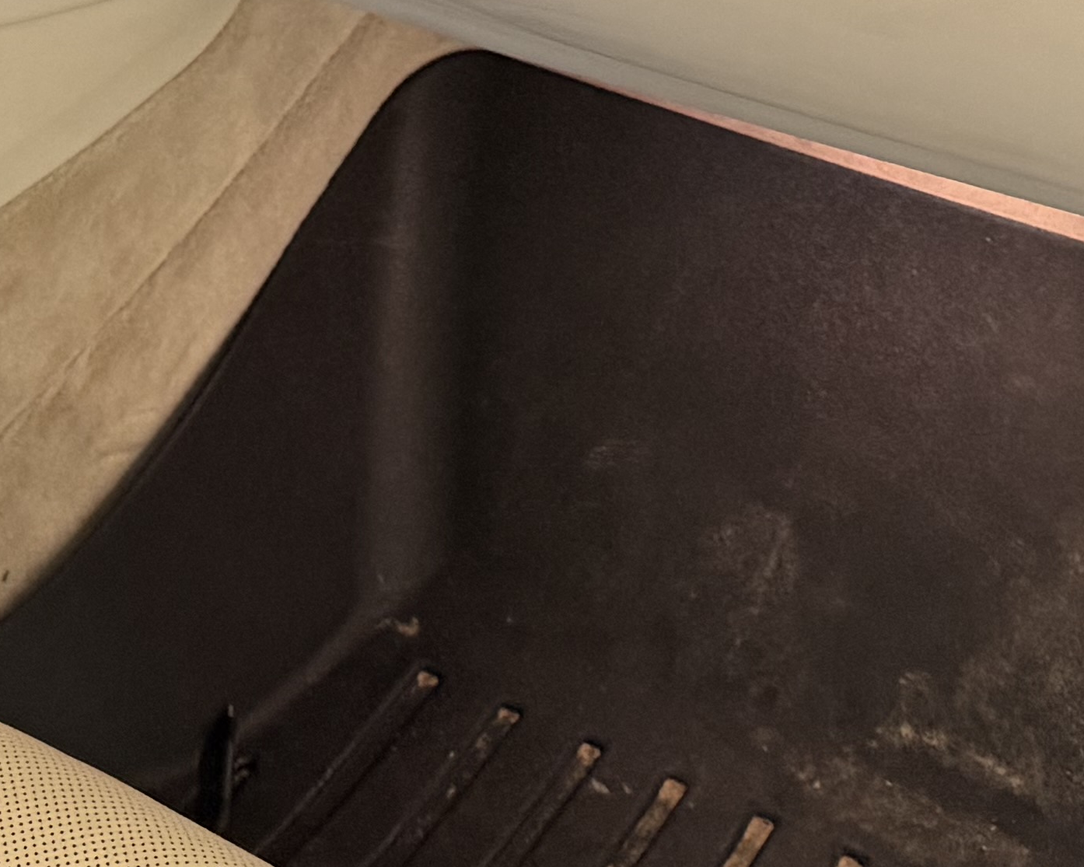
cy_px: -496
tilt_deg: -23.6
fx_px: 3080
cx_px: 110
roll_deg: +5.2
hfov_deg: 19.6
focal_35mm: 96
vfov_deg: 14.7
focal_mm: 6.76
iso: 400
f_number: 1.78
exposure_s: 1/60
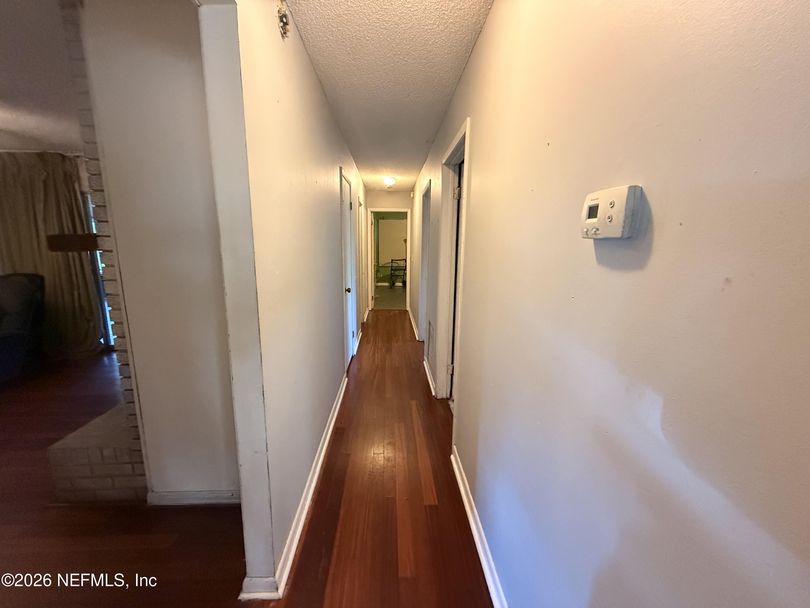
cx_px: 405
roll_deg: -0.9
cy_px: 304
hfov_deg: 102.1
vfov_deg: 85.7
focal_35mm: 14
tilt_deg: -10.3
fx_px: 328
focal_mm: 2.22
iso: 640
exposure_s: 1/60
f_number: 2.2
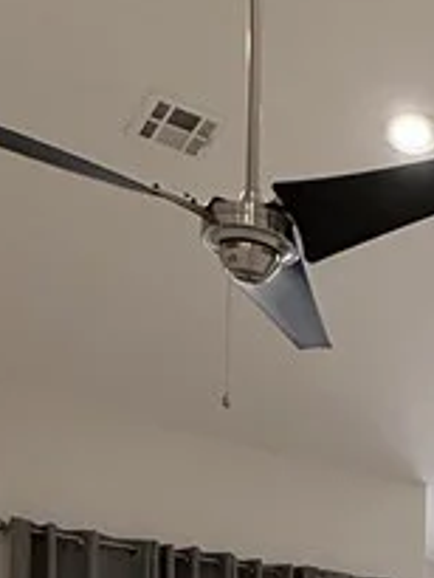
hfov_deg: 18.5
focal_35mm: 70
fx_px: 1169
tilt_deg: -1.4
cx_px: 659
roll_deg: -2.0
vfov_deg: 23.7
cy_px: 792
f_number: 2.2
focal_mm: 2.22
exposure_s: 1/120
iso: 200
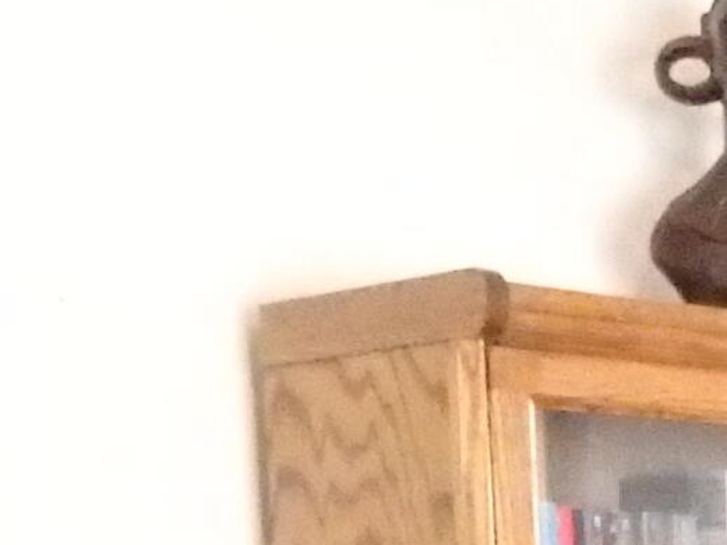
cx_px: 1414
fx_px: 3025
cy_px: 1169
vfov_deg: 9.5
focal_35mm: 144
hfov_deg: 12.3
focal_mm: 4.5
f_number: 3
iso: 3200
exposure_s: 1/60
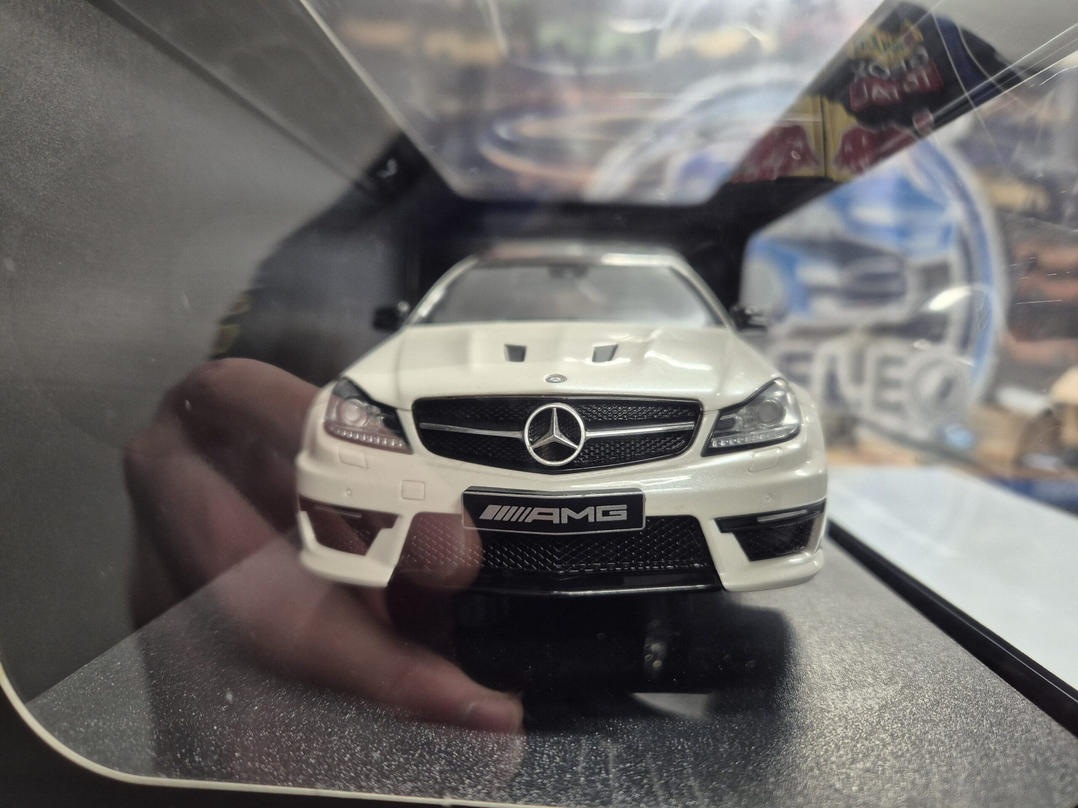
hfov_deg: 73.9
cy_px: 404
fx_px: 716
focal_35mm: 23
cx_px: 539
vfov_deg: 58.9
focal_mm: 5.4
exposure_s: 1/100
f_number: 1.8
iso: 400
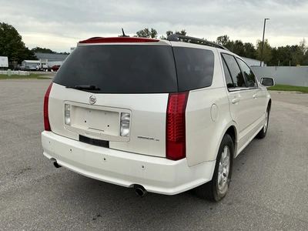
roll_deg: -1.8
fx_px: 249
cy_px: 116
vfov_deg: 49.7
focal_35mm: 28
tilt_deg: -7.8
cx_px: 154
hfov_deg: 63.4
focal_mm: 3
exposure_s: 1/1195
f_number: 1.8
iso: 25
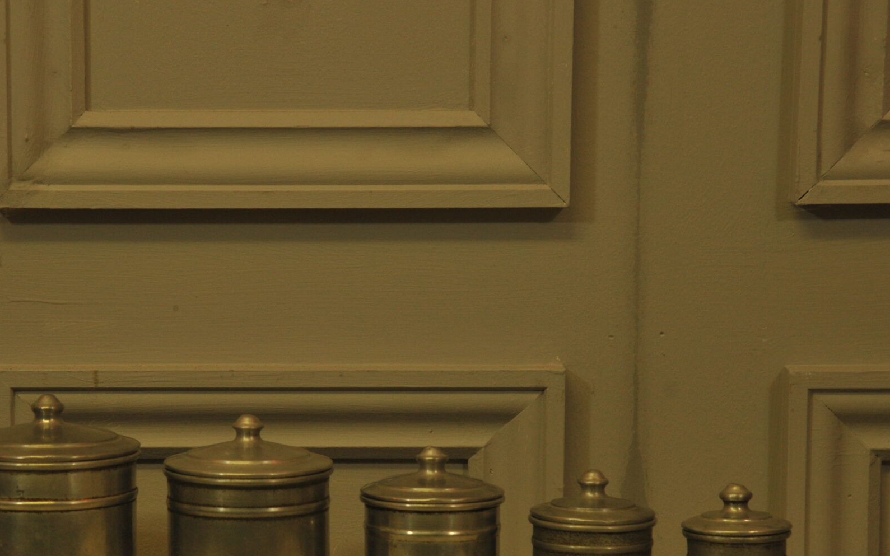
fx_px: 3662
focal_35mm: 151
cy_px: 381
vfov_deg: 8.7
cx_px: 257
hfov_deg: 13.8
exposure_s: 1/250
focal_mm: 92
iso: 1250
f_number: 5.6
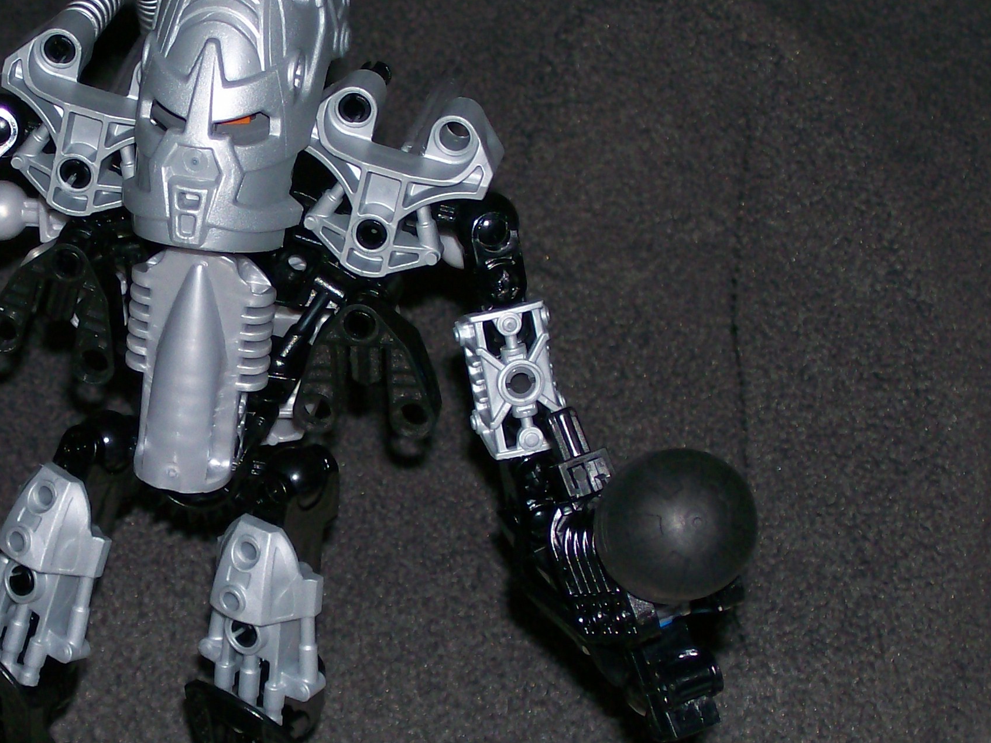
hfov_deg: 15.4
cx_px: 116
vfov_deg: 11.7
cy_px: 476
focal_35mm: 127
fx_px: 3636
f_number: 3.8
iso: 80
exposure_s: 1/95.5
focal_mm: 11.6
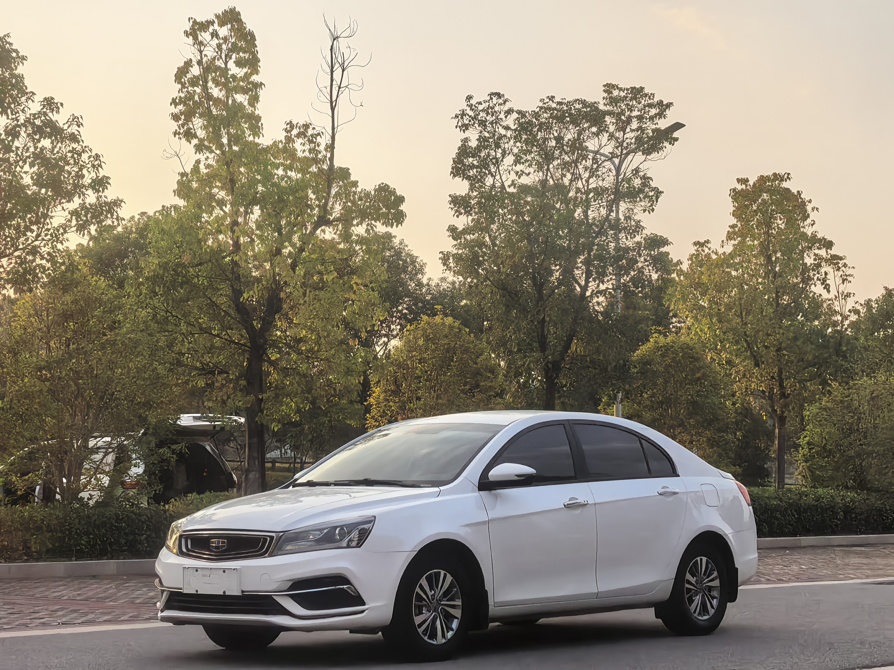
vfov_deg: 20.2
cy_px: 335
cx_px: 447
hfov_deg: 26.7
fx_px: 1885
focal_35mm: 73
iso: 80
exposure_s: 1/3135
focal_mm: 8.5
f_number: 2
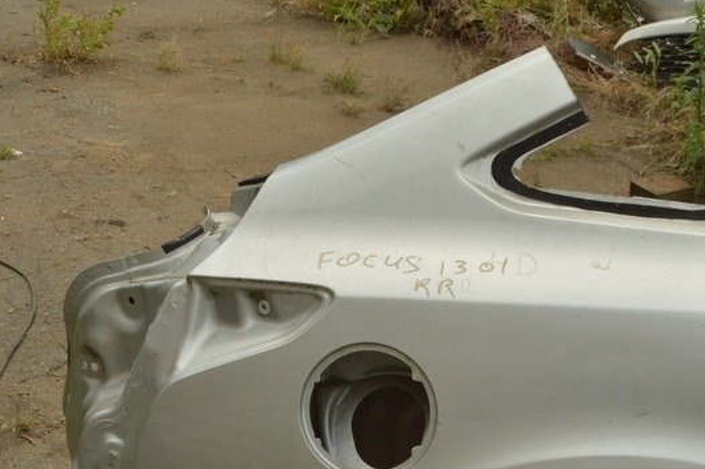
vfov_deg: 21.7
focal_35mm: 61
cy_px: 434
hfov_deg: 32.4
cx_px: 513
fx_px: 1193
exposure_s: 1/500
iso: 400
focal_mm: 21
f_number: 14
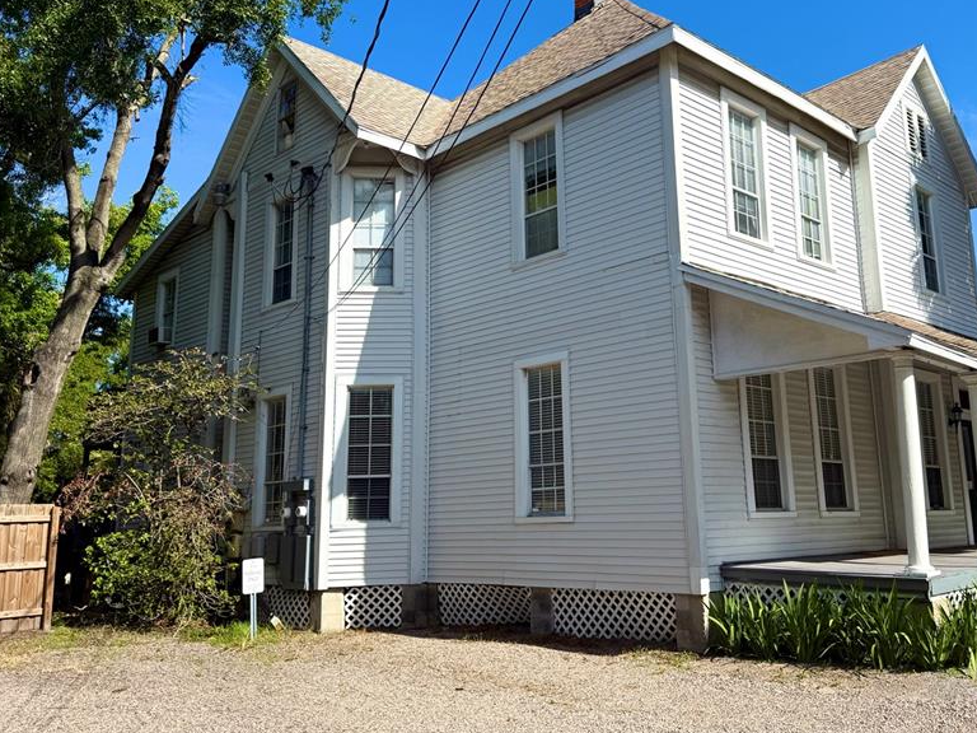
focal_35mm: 32
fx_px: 903
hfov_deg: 56.5
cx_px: 578
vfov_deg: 44.1
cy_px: 333
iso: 80
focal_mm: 6.76
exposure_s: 1/4673
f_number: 1.78
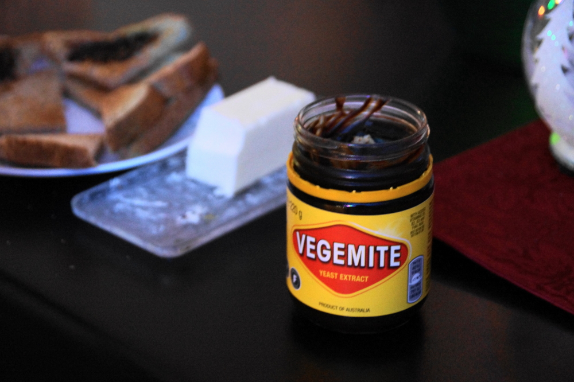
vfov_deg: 13.0
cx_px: 287
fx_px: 1674
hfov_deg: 19.5
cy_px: 191
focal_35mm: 105
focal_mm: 70
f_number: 5
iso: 1600
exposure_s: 1/20
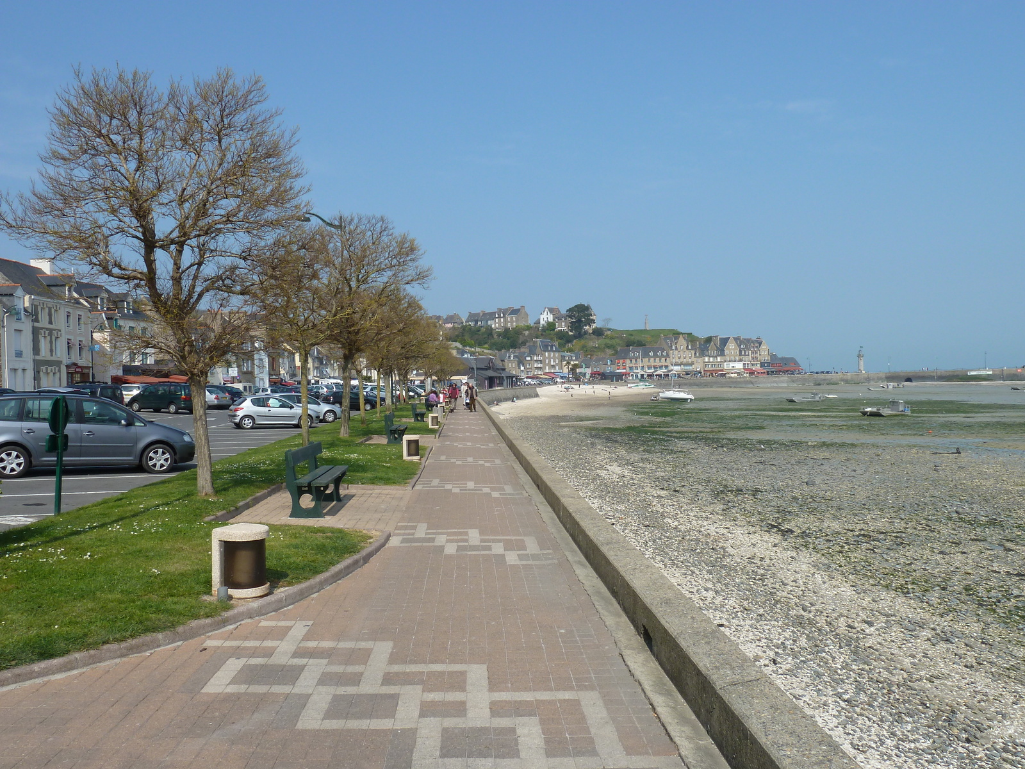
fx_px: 859
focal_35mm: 29
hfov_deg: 61.7
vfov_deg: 48.2
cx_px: 512
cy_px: 384
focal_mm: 4.7
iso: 80
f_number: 5
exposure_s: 1/640
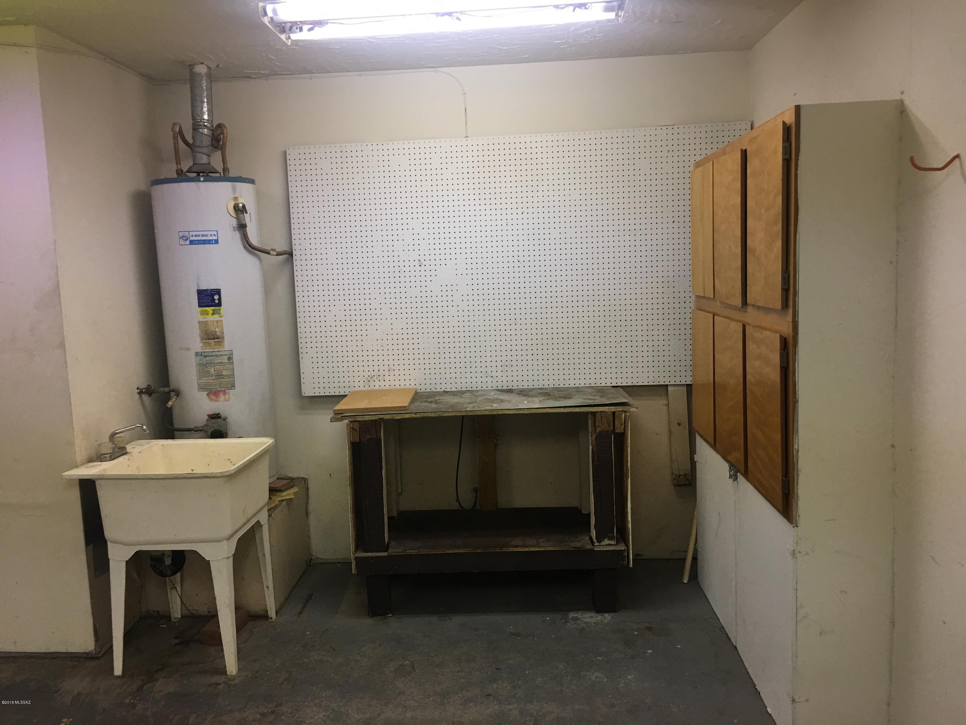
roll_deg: +3.5
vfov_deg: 48.2
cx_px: 483
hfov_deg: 61.7
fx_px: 809
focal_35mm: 29
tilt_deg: -5.0
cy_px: 362
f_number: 2.2
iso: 50
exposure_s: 1/33
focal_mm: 4.15
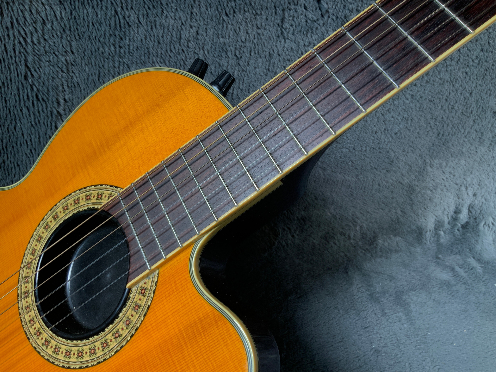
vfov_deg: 48.2
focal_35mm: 29
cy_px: 186
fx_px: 416
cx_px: 248
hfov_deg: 61.7
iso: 25
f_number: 1.8
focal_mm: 3
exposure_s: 1/104
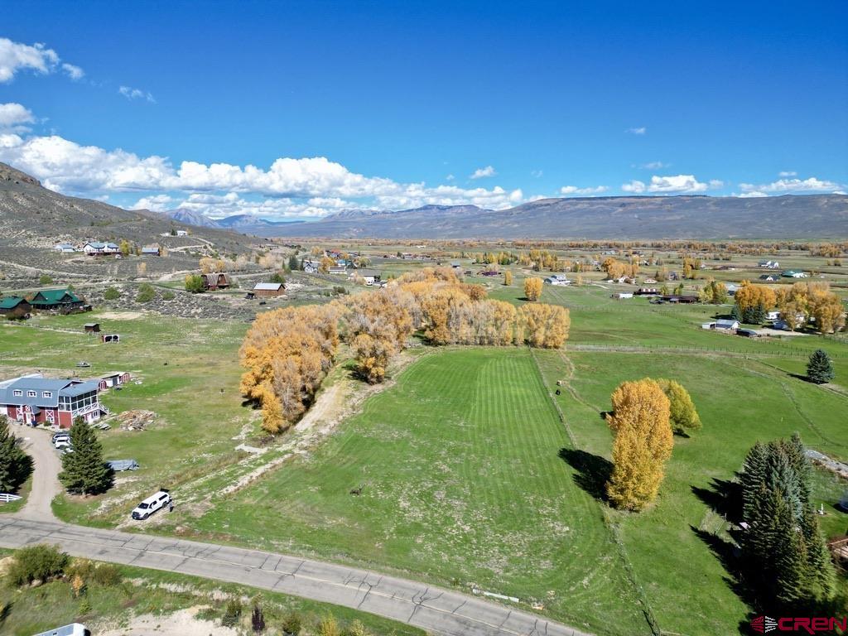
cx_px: 424
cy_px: 318
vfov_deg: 56.8
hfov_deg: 71.6
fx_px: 588
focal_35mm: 24
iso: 110
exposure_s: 1/3000
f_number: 1.7
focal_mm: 6.72
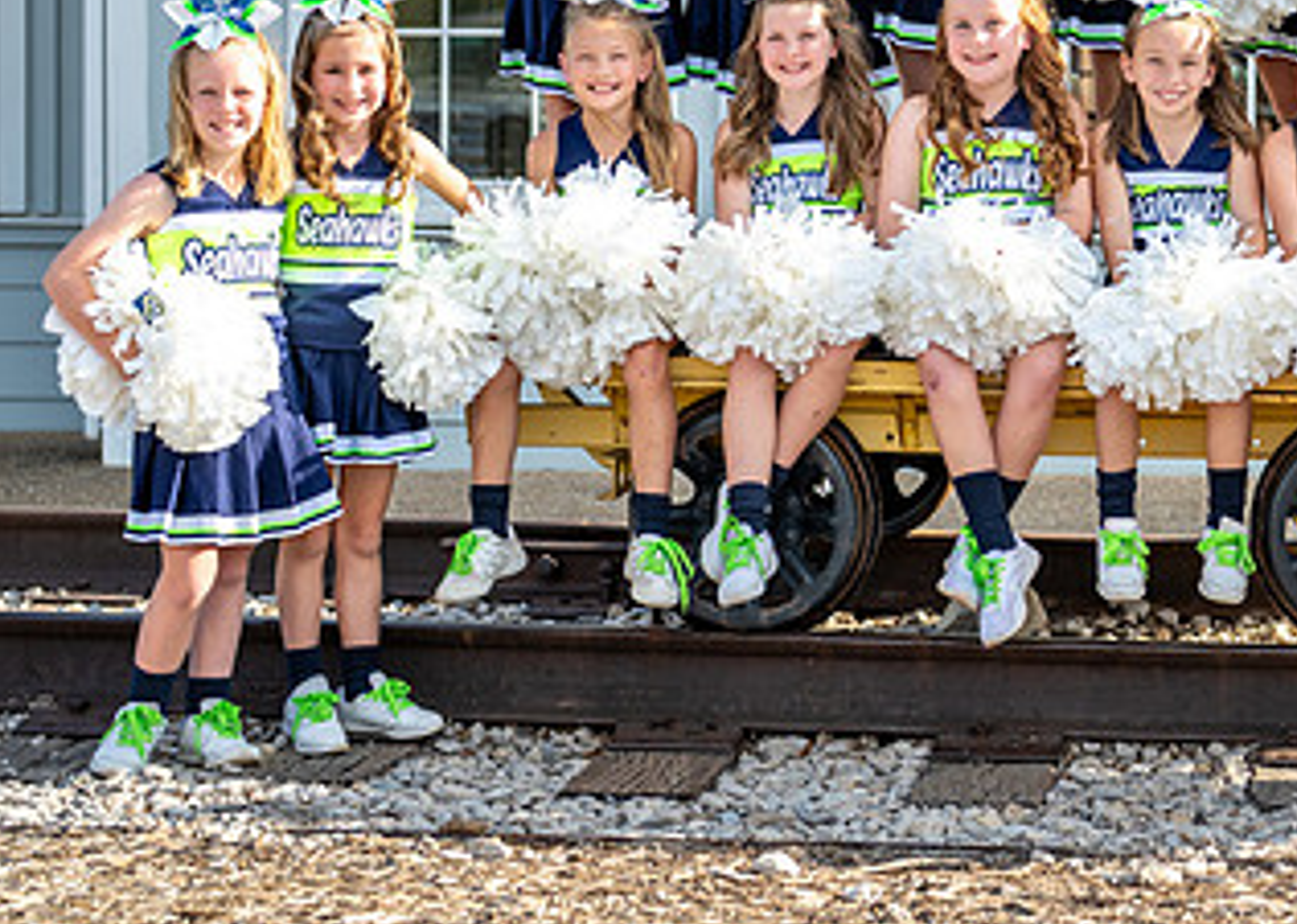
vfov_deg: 14.2
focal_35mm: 100
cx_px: 1191
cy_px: 124
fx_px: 3680
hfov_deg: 19.6
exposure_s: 1/1000
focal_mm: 50
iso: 100
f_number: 2.5
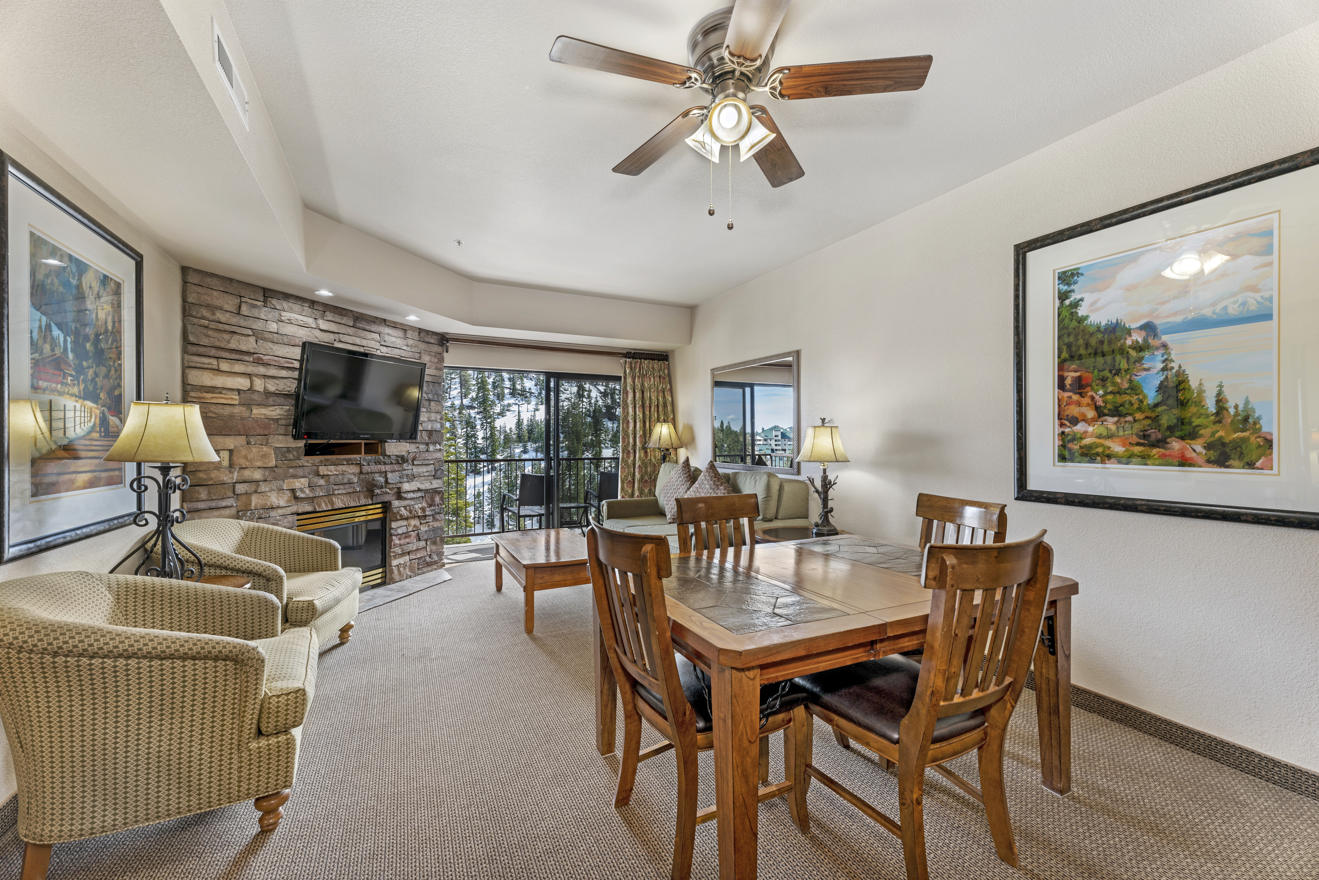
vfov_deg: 81.3
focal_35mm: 14
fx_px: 513
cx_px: 660
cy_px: 440
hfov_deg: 104.2
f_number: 8
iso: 100
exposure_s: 1/2
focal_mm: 14
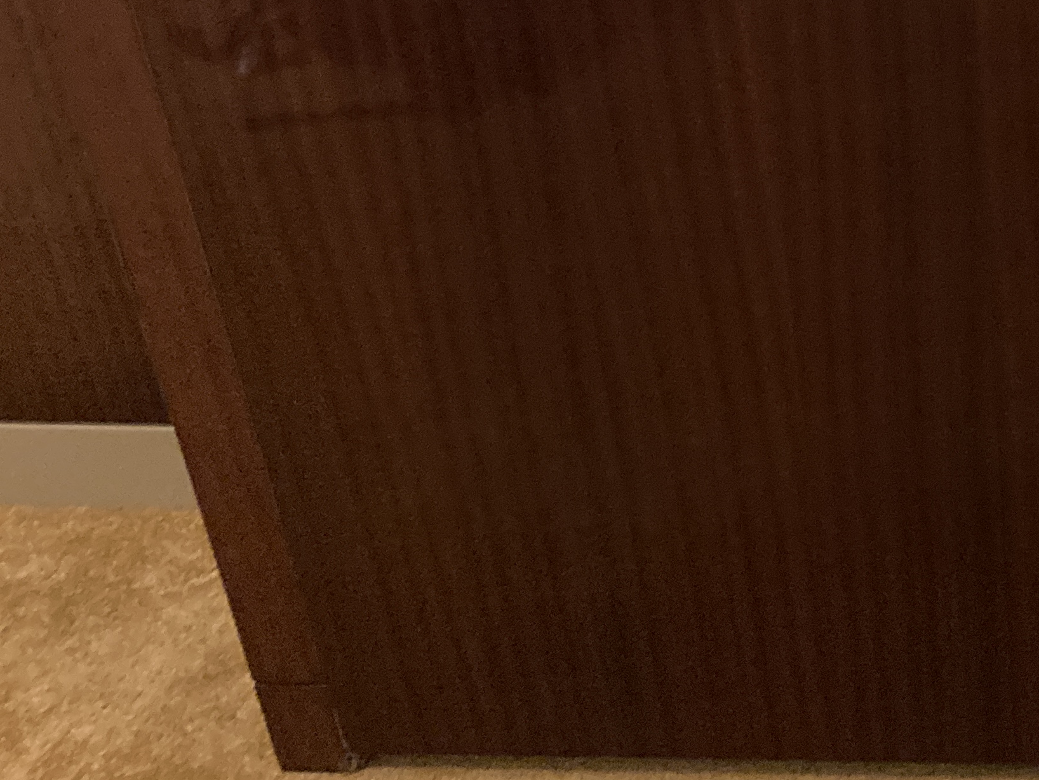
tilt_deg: -28.6
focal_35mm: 69
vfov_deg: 20.6
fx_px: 2071
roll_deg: -0.2
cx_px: 1195
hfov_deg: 25.7
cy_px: 6
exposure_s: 1/17
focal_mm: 3.99
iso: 640
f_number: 1.8
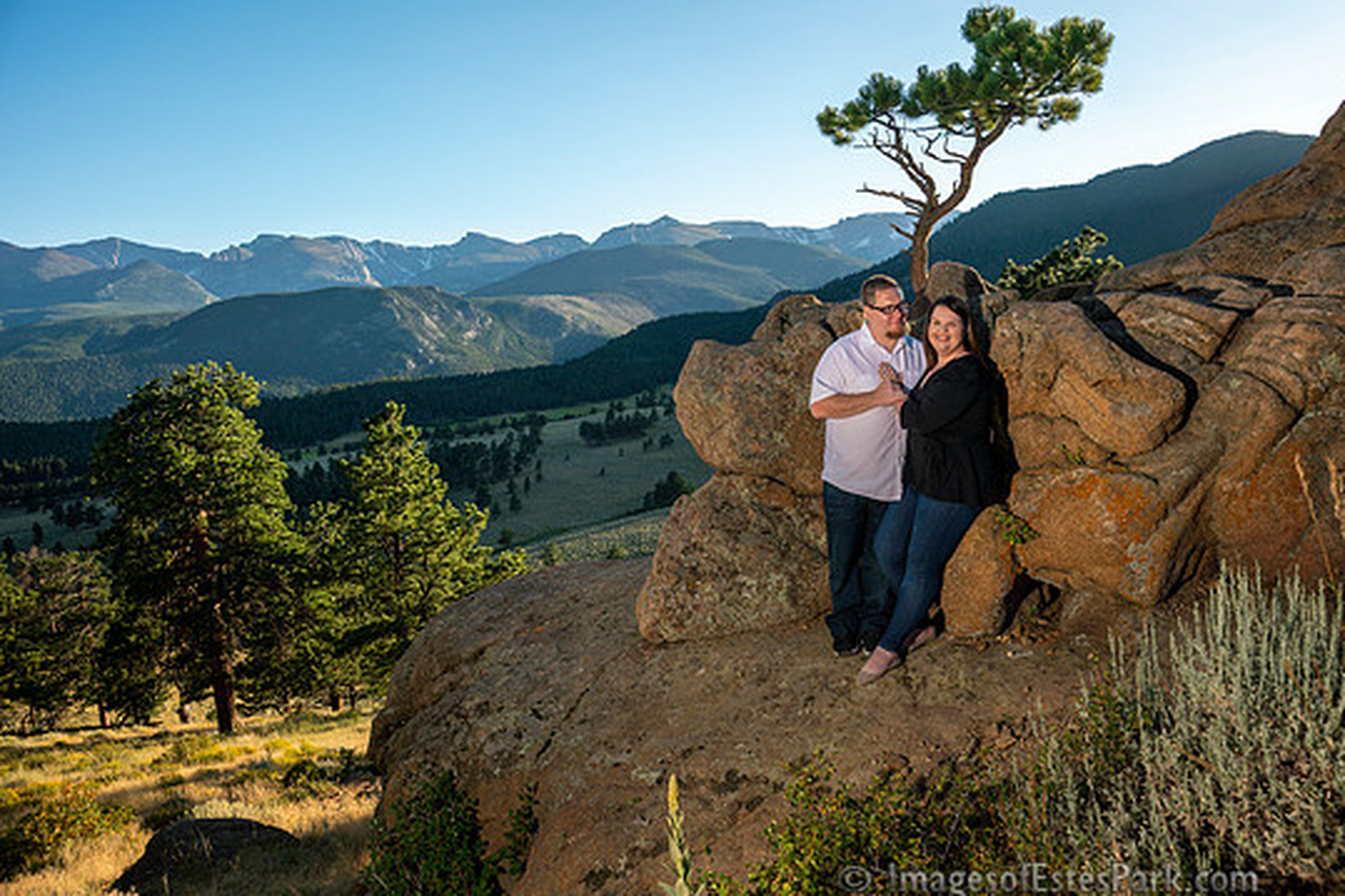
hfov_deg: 65.5
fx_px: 1046
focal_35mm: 28
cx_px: 704
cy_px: 431
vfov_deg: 46.4
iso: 160
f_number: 5
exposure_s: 1/800
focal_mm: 26
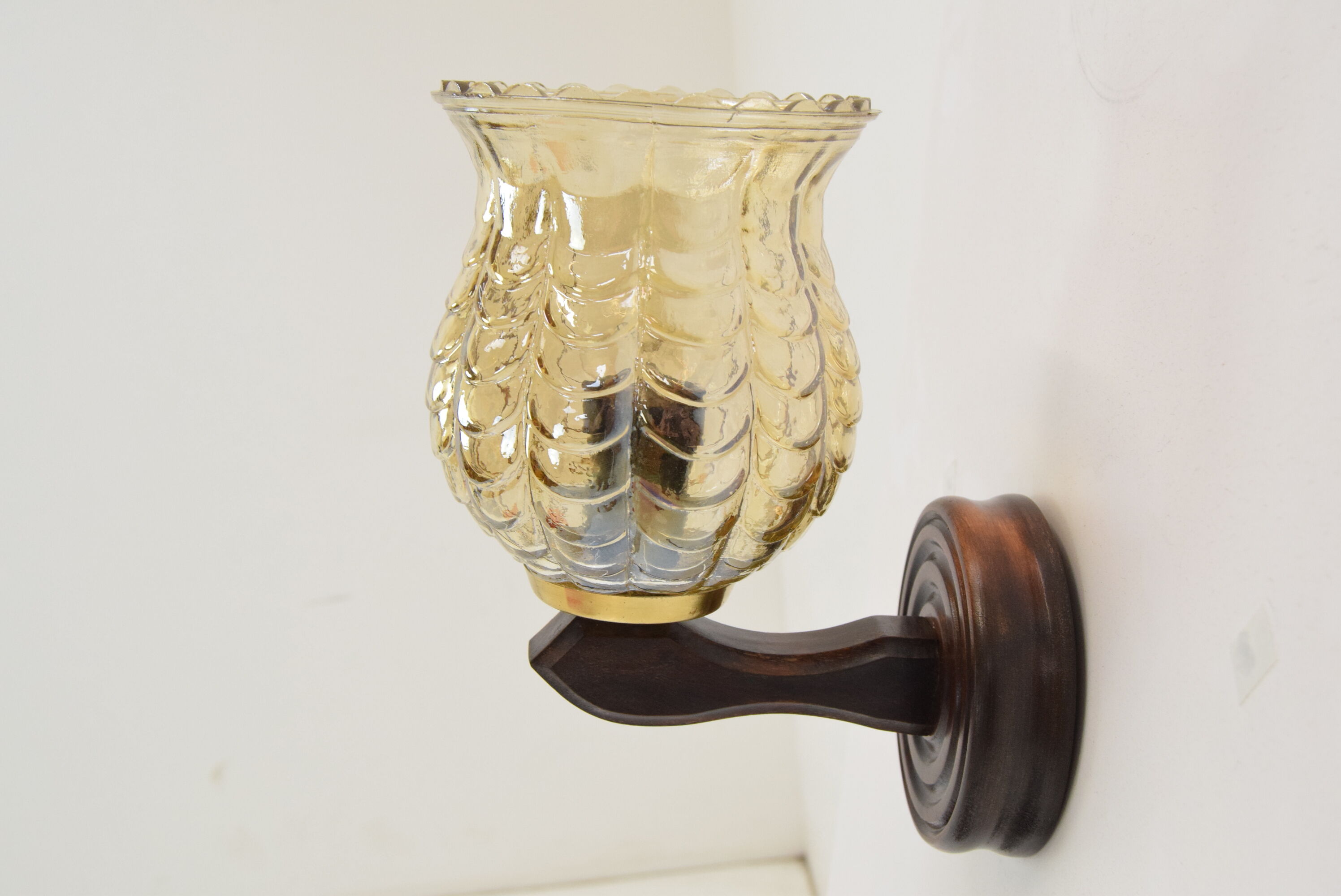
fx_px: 1566
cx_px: 670
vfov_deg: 31.9
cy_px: 448
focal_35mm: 42
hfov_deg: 46.4
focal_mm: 28
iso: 1600
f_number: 7.1
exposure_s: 1/200
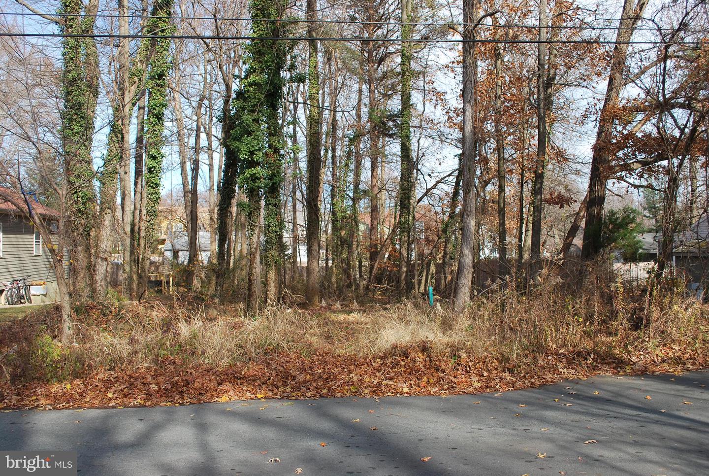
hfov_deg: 57.1
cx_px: 354
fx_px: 651
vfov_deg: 40.1
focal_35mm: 33
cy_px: 238
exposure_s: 1/160
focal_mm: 22
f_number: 6.3
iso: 100
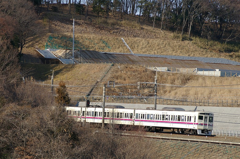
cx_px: 120
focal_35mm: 200
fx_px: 1329
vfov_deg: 6.9
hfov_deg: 10.3
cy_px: 80
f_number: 6.7
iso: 200
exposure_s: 1/500
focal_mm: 133
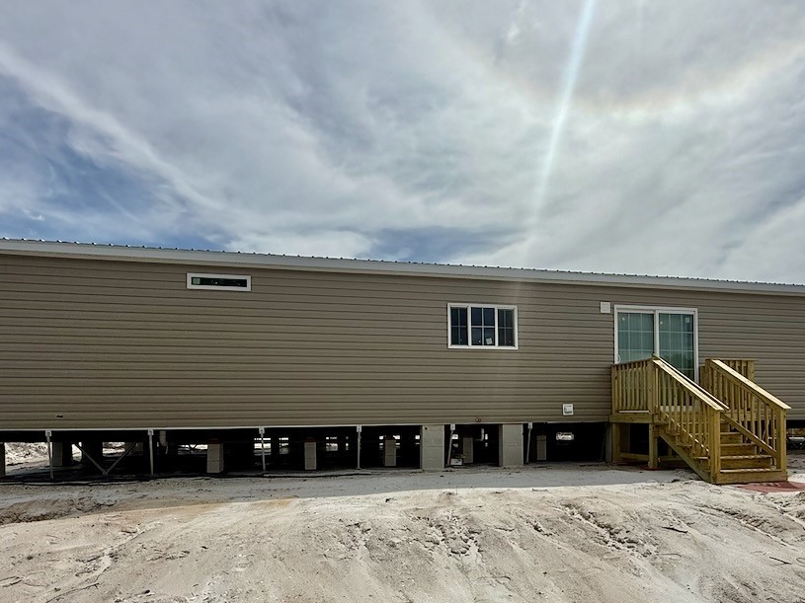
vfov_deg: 59.4
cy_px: 410
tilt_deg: +1.5
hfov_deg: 76.3
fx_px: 512
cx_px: 426
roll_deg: +1.3
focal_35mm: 22
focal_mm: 2.22
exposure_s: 1/5155
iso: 50
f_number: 2.2
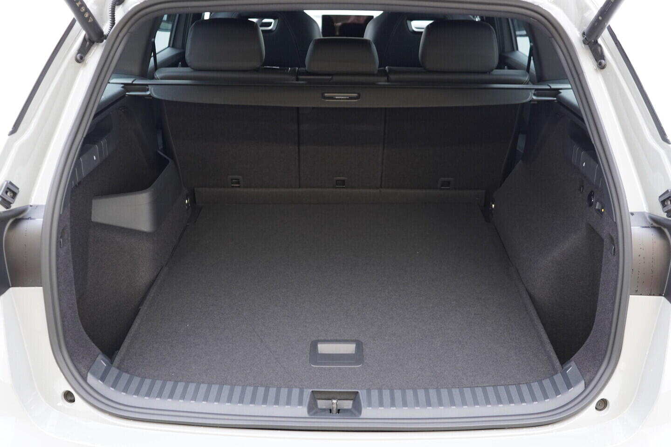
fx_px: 671
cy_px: 224
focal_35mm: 36
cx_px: 336
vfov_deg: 36.9
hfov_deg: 53.1
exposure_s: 1/40
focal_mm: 24
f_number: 2.8
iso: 800
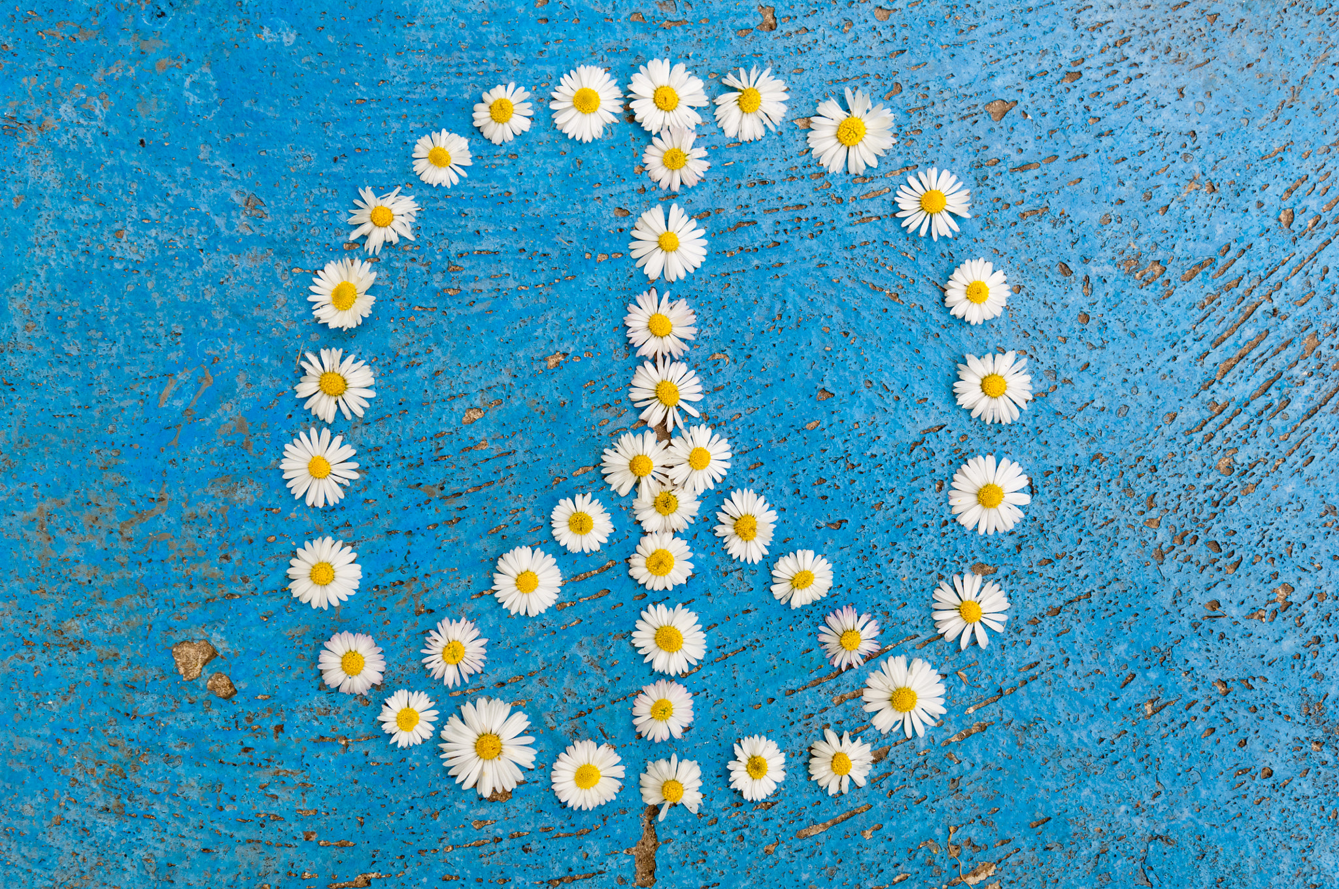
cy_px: 444
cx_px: 670
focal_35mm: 48
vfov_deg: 28.0
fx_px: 1783
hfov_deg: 41.2
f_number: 6.3
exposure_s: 1/250
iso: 160
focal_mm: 32
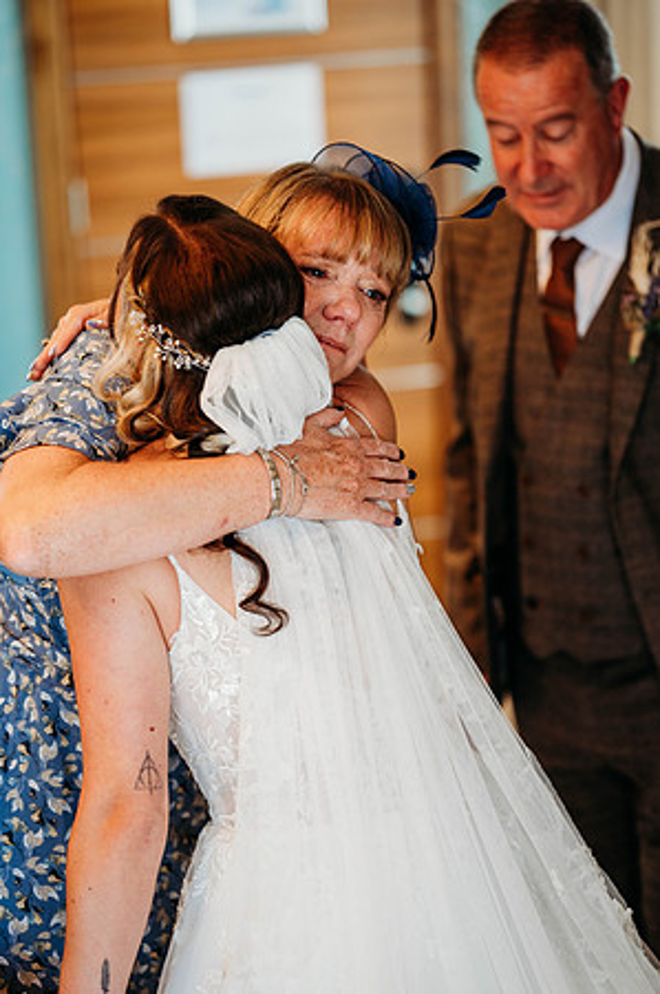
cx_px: 330
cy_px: 497
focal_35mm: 85
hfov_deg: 16.0
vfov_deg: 23.9
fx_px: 2343
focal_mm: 85
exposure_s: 1/200
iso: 500
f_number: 2
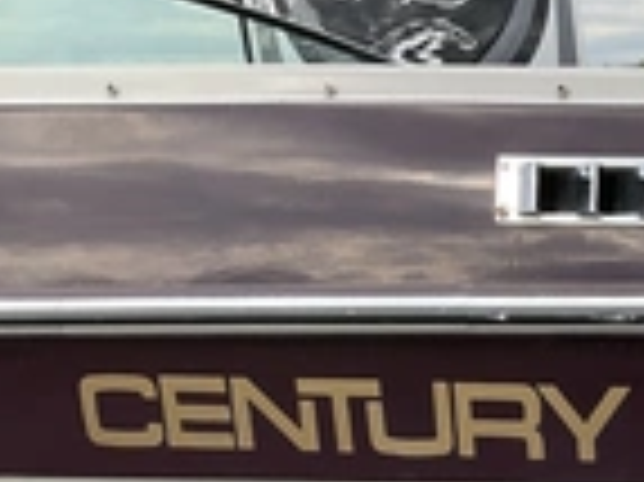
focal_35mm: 81
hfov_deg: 22.3
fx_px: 1506
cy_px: 604
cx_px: 775
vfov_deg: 17.2
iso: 25
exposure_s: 1/465
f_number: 1.8
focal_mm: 3
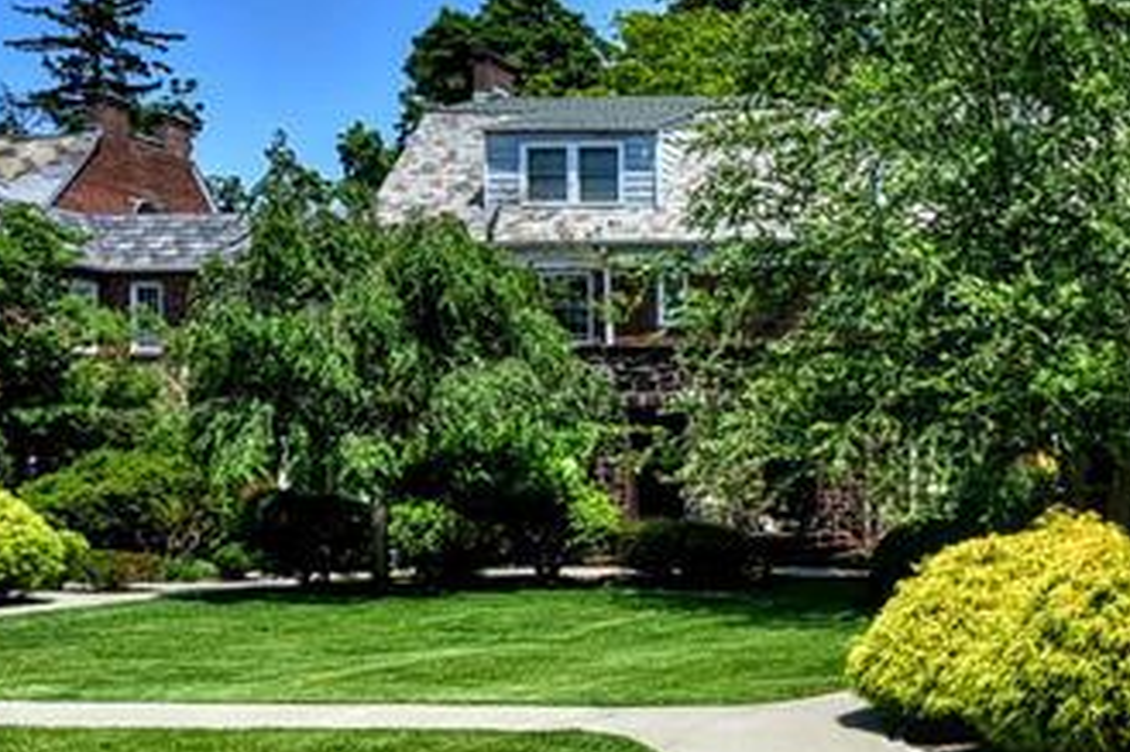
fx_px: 1757
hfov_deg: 32.5
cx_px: 1157
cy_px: 486
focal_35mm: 56
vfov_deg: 24.1
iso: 720
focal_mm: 18
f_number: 7.1
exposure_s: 1/4000
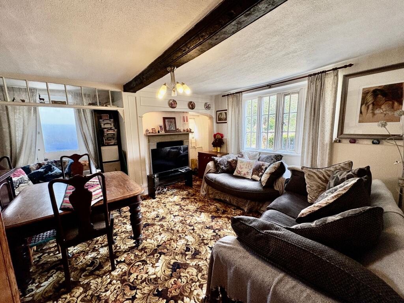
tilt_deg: -7.5
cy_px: 152
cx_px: 202
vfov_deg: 85.7
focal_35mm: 14
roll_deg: +1.7
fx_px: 163
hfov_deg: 102.1
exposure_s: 1/100
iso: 200
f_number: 2.2
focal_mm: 2.22
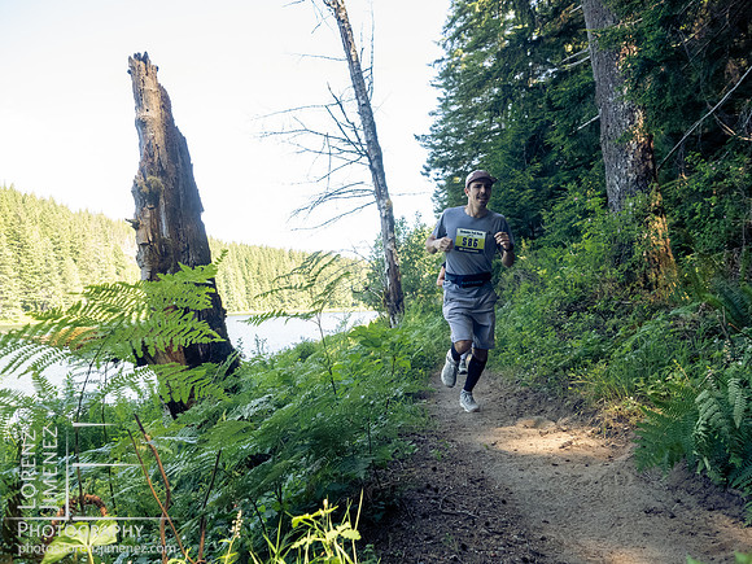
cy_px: 282
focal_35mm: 24
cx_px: 376
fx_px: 521
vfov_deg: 56.8
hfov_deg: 71.6
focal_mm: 12
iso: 2000
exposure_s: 1/1000
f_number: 3.2
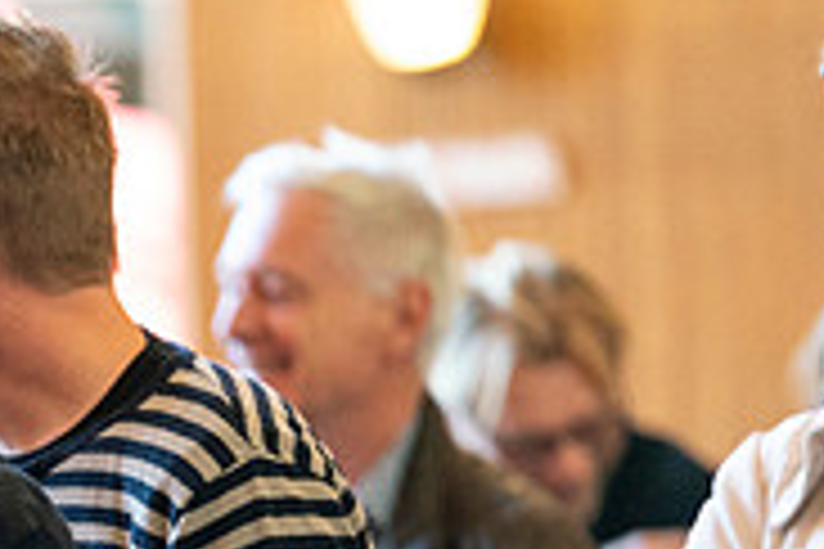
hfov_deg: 3.4
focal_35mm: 608
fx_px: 13915
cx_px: -396
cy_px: 808
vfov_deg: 2.3
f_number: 2.8
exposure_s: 1/320
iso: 5000
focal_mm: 192
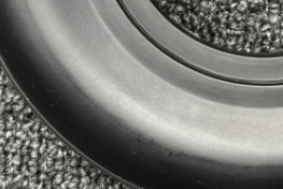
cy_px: -78
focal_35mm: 161
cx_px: 268
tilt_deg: -86.9
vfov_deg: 8.4
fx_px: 1267
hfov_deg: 12.6
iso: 200
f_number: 1.78
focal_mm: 6.76
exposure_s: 1/50
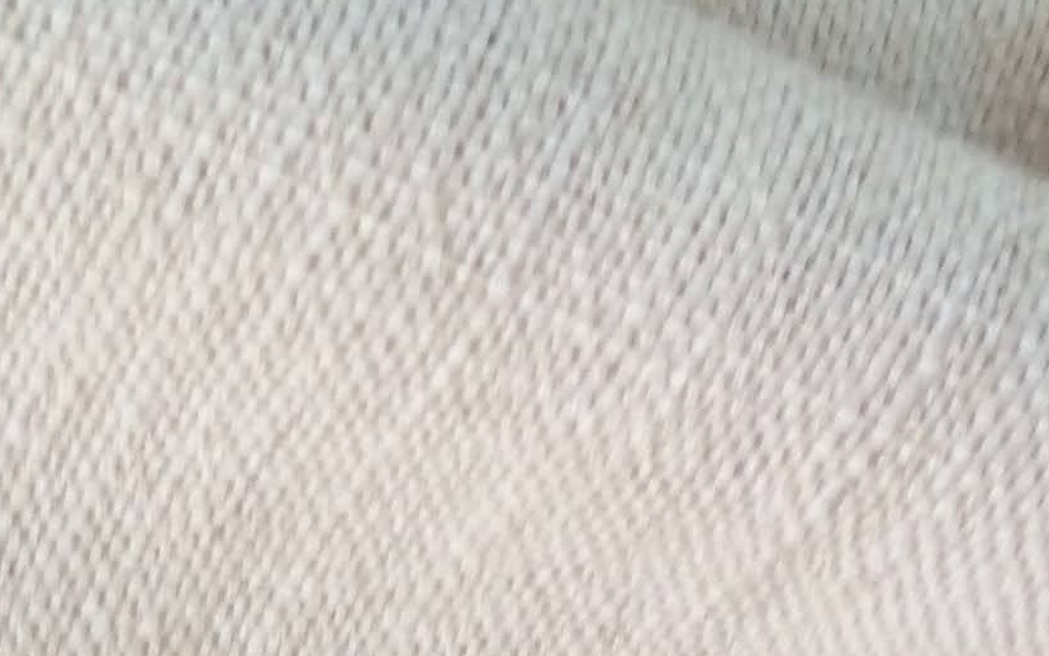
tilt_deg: -36.1
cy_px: 348
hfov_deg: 19.6
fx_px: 3031
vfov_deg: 12.4
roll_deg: +9.6
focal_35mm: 106
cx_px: 429
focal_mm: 3.3
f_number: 2.4
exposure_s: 1/25
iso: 50
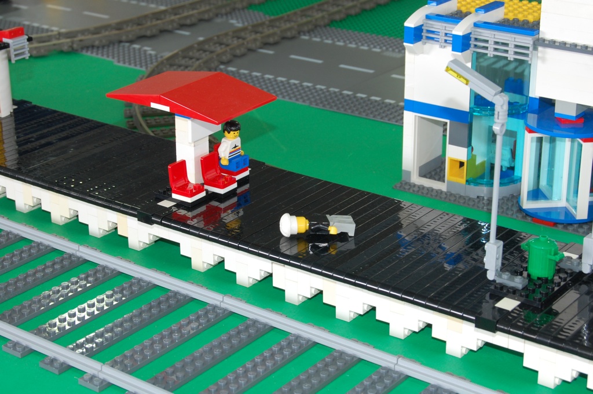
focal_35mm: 75
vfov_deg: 18.1
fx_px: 1234
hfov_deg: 27.0
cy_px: 197
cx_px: 296
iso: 400
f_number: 11
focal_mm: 50
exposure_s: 1/8
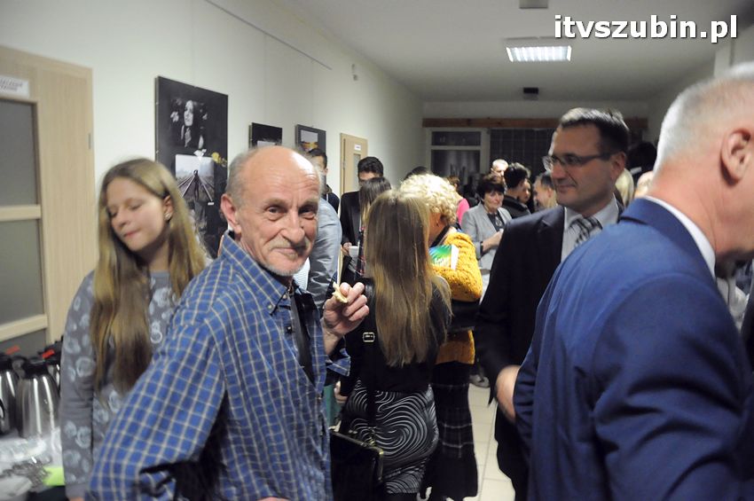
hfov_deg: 67.4
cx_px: 377
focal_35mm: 27
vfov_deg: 47.8
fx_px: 565
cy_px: 250
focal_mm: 18
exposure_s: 1/50
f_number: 3.5
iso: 3200
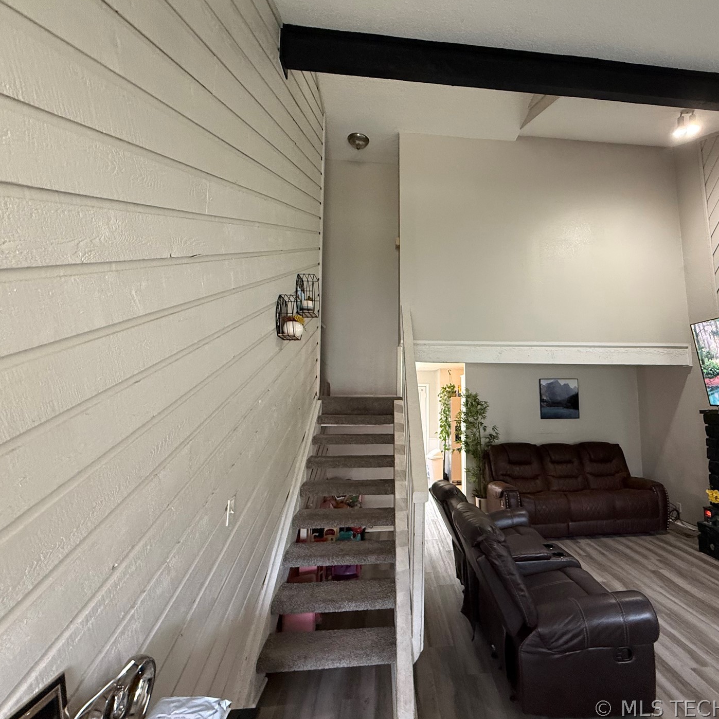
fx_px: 399
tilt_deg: +6.9
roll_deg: +0.0
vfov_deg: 84.0
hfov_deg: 82.9
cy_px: 355
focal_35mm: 17
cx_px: 433
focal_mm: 2.22
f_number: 2.2
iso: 500
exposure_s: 1/60
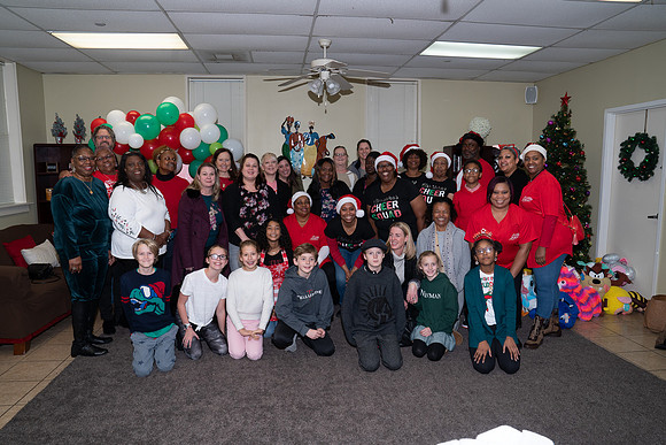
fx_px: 444
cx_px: 333
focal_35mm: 24
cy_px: 222
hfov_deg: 73.7
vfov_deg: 53.2
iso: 400
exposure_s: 1/80
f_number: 7.1
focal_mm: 24
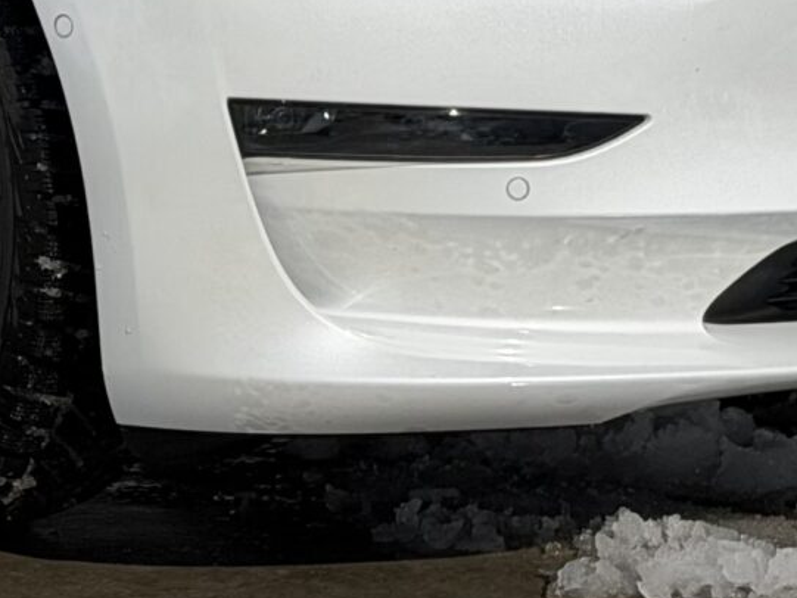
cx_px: -72
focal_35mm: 227
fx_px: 5228
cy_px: -348
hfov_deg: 8.6
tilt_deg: -3.9
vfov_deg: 6.5
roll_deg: +0.8
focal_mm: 6.76
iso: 80
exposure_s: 1/20408
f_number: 1.78
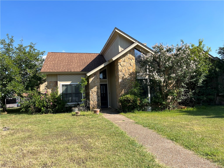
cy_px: 84
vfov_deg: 53.1
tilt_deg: +4.0
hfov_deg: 67.3
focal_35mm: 26
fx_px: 168
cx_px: 112
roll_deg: +2.6
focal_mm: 5.1
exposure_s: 1/2358
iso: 50
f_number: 1.6
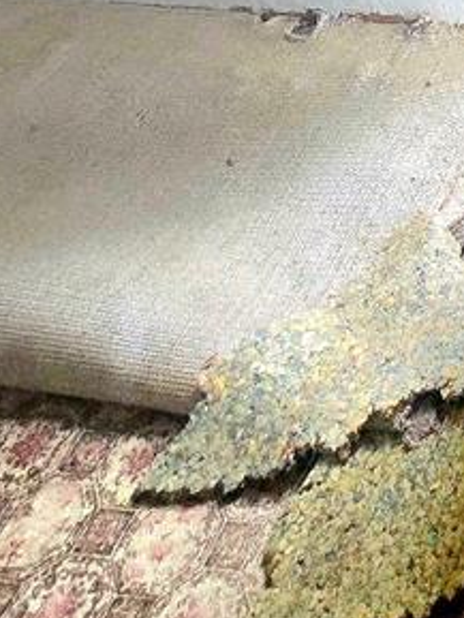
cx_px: 774
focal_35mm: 54
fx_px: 964
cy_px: -541
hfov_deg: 20.9
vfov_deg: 20.9
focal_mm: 2.2
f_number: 2.2
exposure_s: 1/101
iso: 500
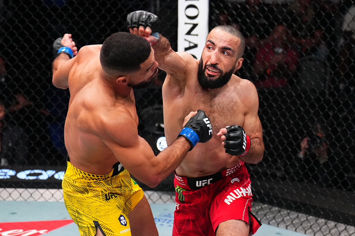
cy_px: 118
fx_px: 690
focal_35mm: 70
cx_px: 178
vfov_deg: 19.5
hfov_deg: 28.8
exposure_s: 1/1600
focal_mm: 70
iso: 5000
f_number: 2.8
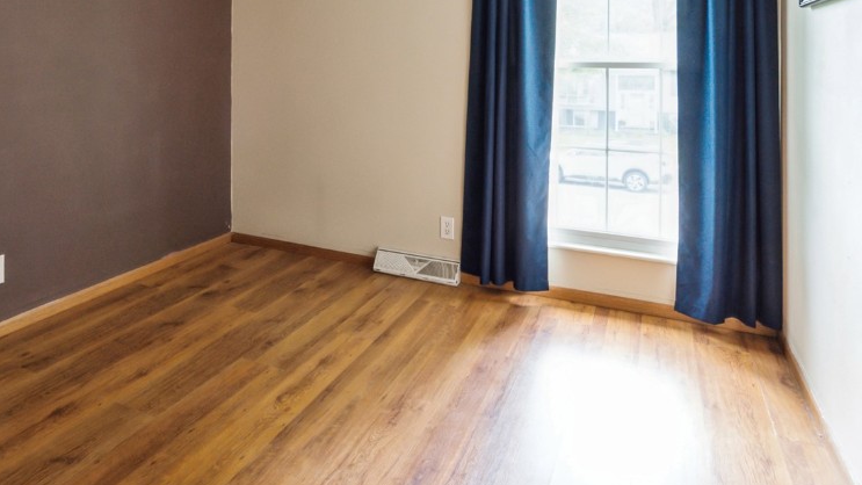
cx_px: 333
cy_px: 65
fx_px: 594
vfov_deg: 41.5
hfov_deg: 70.9
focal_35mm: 26
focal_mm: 16
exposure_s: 1/8
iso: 640
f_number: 10
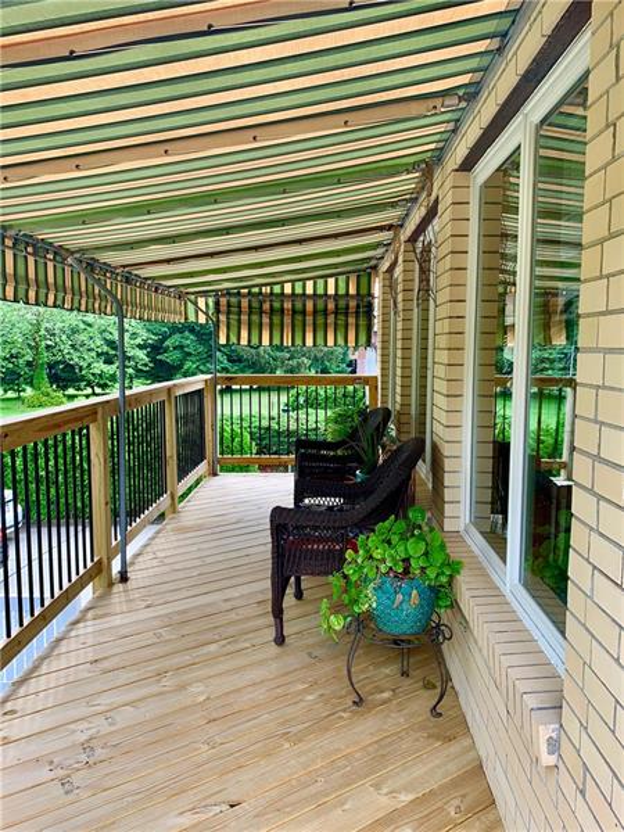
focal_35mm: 26
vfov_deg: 67.3
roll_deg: -0.3
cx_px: 312
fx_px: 625
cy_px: 416
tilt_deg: -4.3
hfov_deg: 53.1
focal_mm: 4.25
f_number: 1.8
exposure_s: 1/122
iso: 32
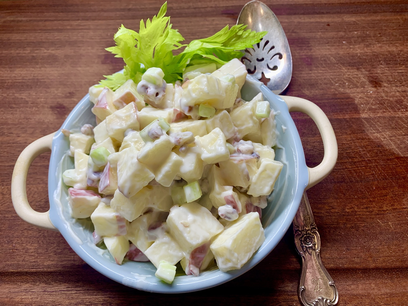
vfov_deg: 53.1
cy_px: 153
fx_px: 306
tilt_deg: -67.0
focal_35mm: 26
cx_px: 204
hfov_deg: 67.3
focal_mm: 4.25
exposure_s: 1/120
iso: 64
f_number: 1.8
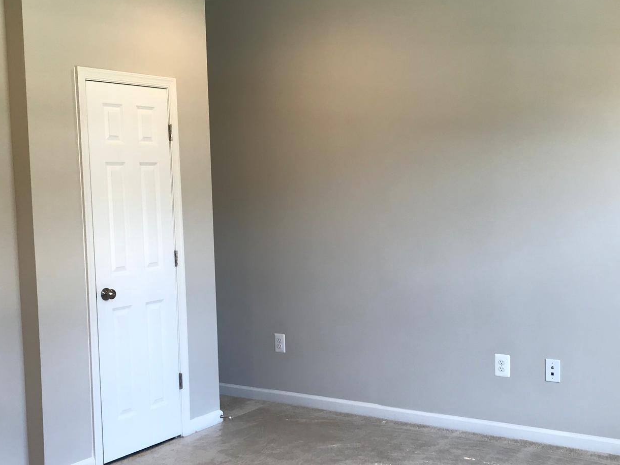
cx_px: 295
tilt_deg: -4.2
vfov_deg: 30.9
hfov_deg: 40.4
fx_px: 842
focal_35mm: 47
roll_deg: +1.6
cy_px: 254
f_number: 1.8
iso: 25
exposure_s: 1/60
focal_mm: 3.99
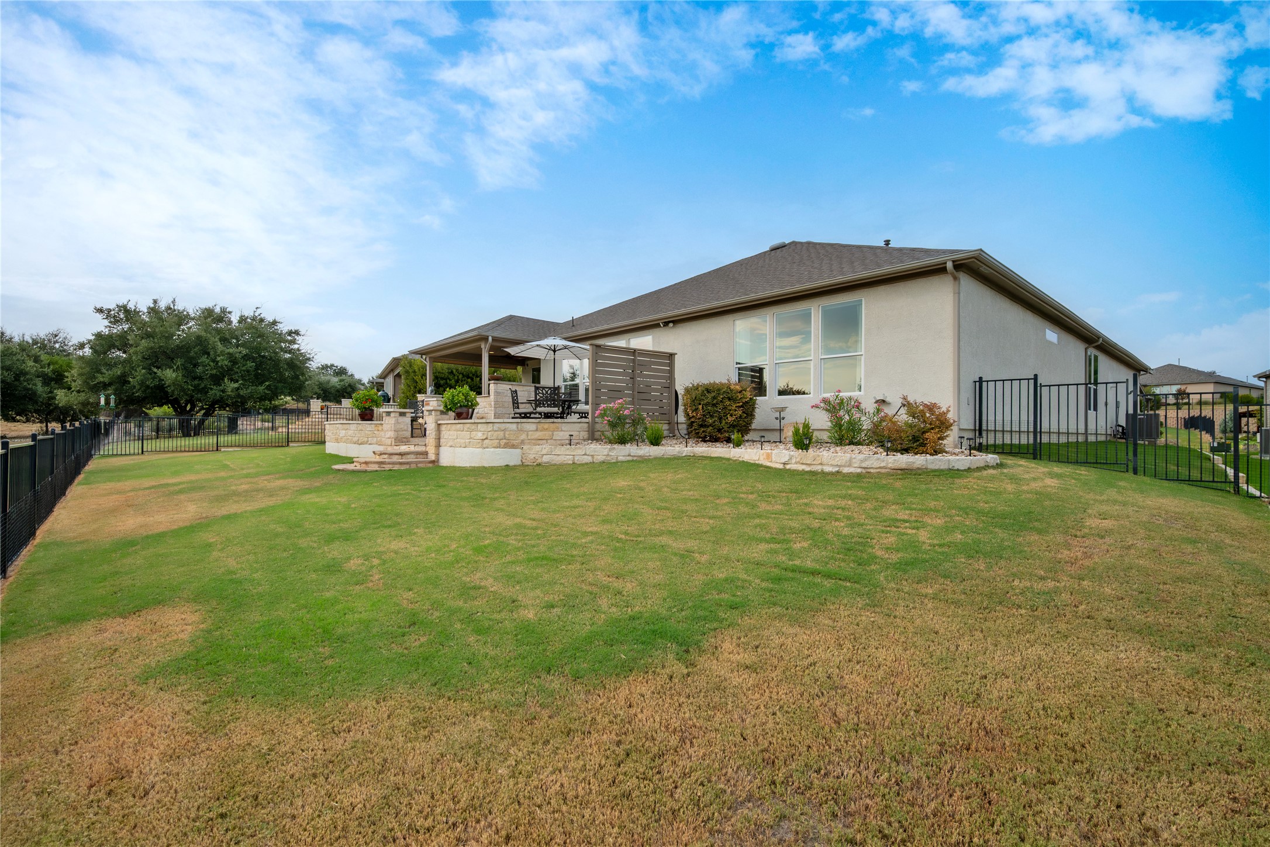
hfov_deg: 96.7
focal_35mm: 16
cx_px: 635
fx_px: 564
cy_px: 424
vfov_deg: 73.7
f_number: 8
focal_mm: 16
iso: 800
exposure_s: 1/3200
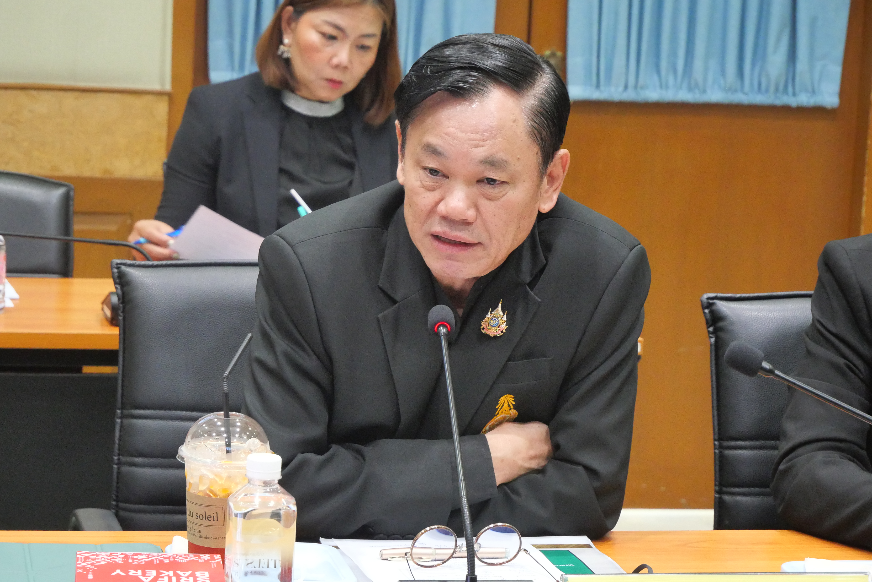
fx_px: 2906
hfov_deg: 17.1
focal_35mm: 120
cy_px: 287
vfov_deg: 11.4
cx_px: 442
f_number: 5.6
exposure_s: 1/40
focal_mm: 57
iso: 3200
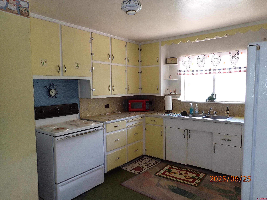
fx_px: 193
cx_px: 134
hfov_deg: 69.4
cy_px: 100
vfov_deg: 54.9
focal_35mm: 25
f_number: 2.8
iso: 200
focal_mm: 4.5
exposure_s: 1/30
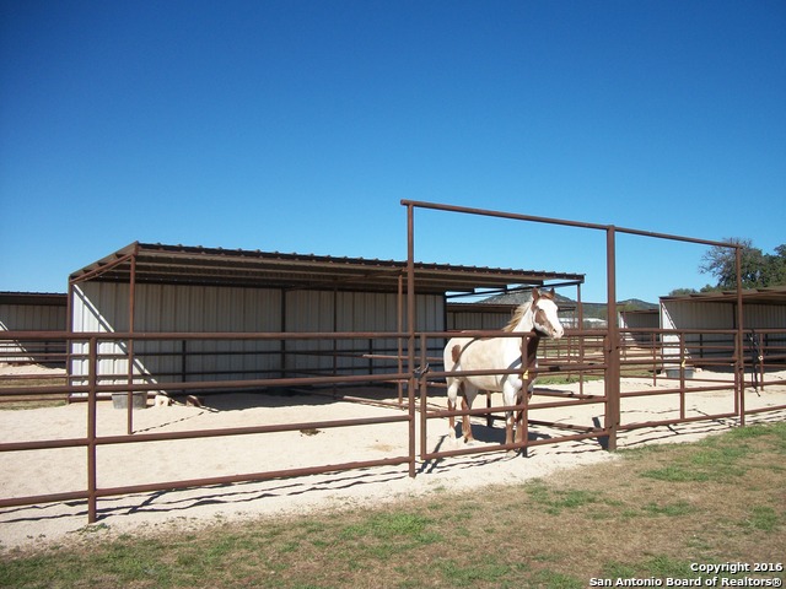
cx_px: 393
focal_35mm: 32
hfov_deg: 56.8
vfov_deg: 44.2
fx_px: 727
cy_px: 294
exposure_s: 1/200
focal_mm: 5.7
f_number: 8.8
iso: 80
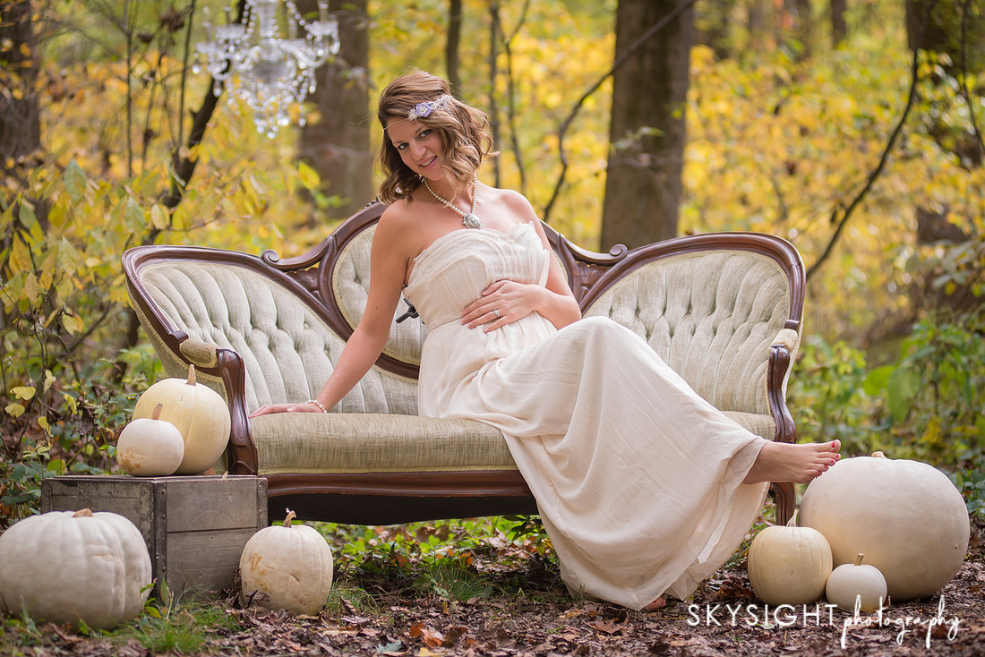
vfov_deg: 15.9
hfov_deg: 23.6
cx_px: 492
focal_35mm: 86
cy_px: 328
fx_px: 2354
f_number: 2.8
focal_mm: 86
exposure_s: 1/640
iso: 500
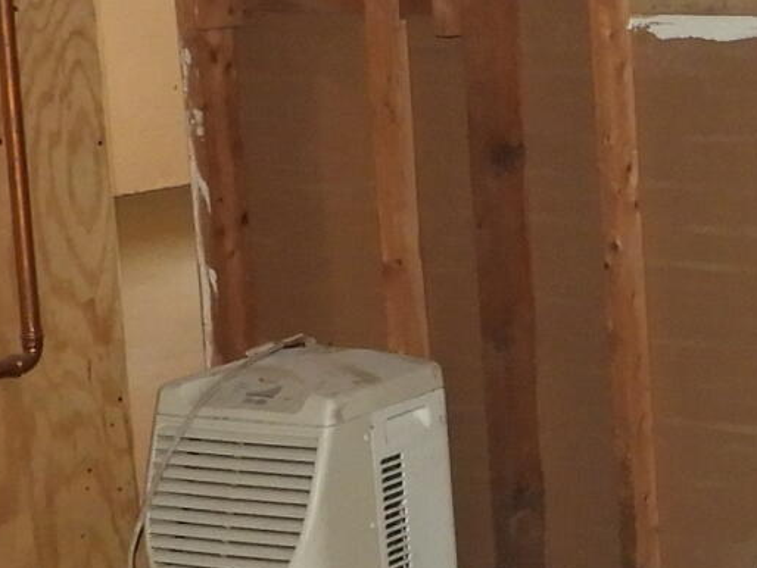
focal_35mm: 140
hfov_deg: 13.3
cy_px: 313
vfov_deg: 10.6
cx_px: 1136
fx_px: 3063
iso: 200
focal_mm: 4.3
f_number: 3.3
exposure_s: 1/30
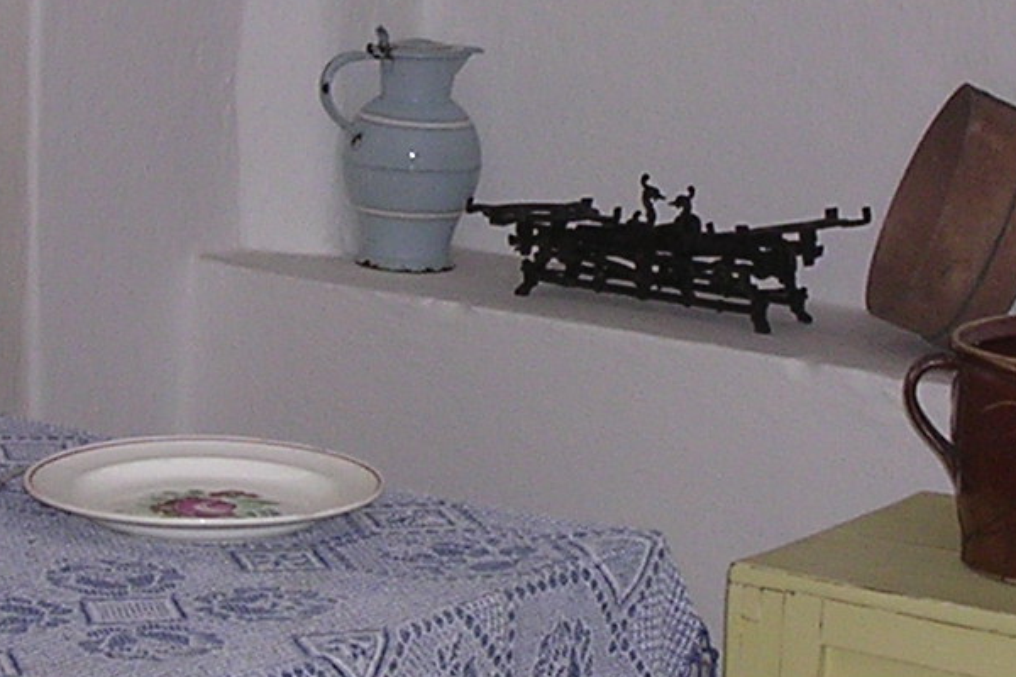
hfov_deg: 15.2
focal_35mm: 135
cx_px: 550
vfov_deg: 10.1
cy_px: 115
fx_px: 3810
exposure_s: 1/60.1
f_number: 2.8
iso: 157
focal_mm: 5.8
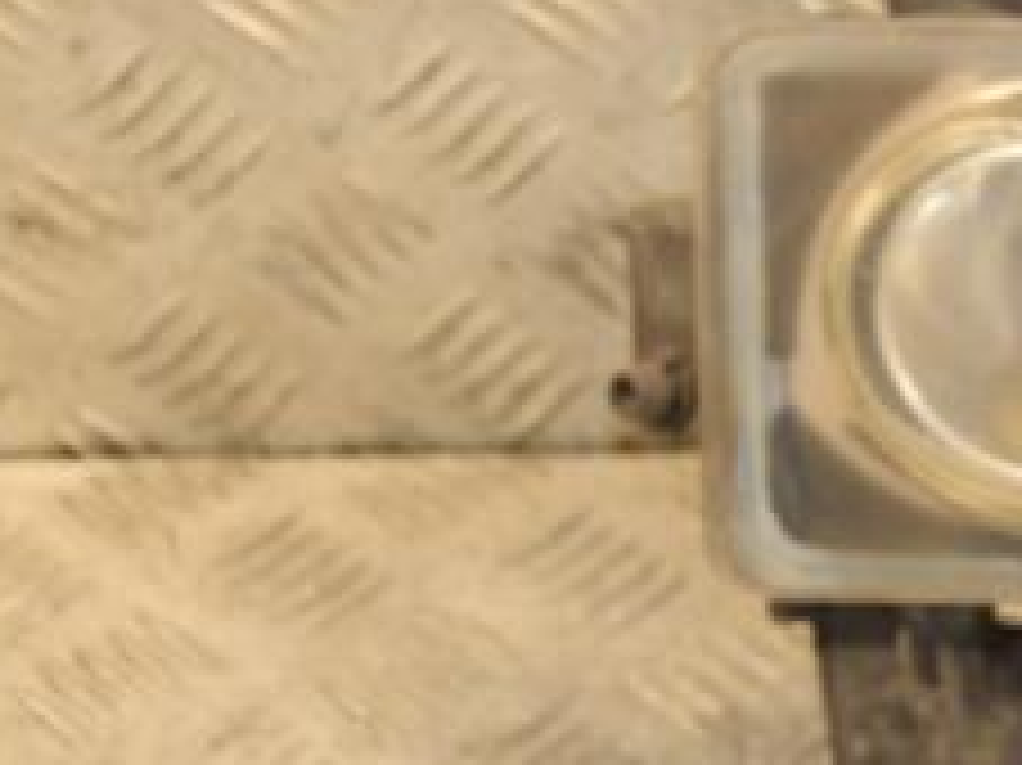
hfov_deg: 12.2
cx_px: 1081
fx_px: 4721
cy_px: 297
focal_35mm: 160
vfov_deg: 9.3
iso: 800
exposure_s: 1/160
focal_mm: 42
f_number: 4.8
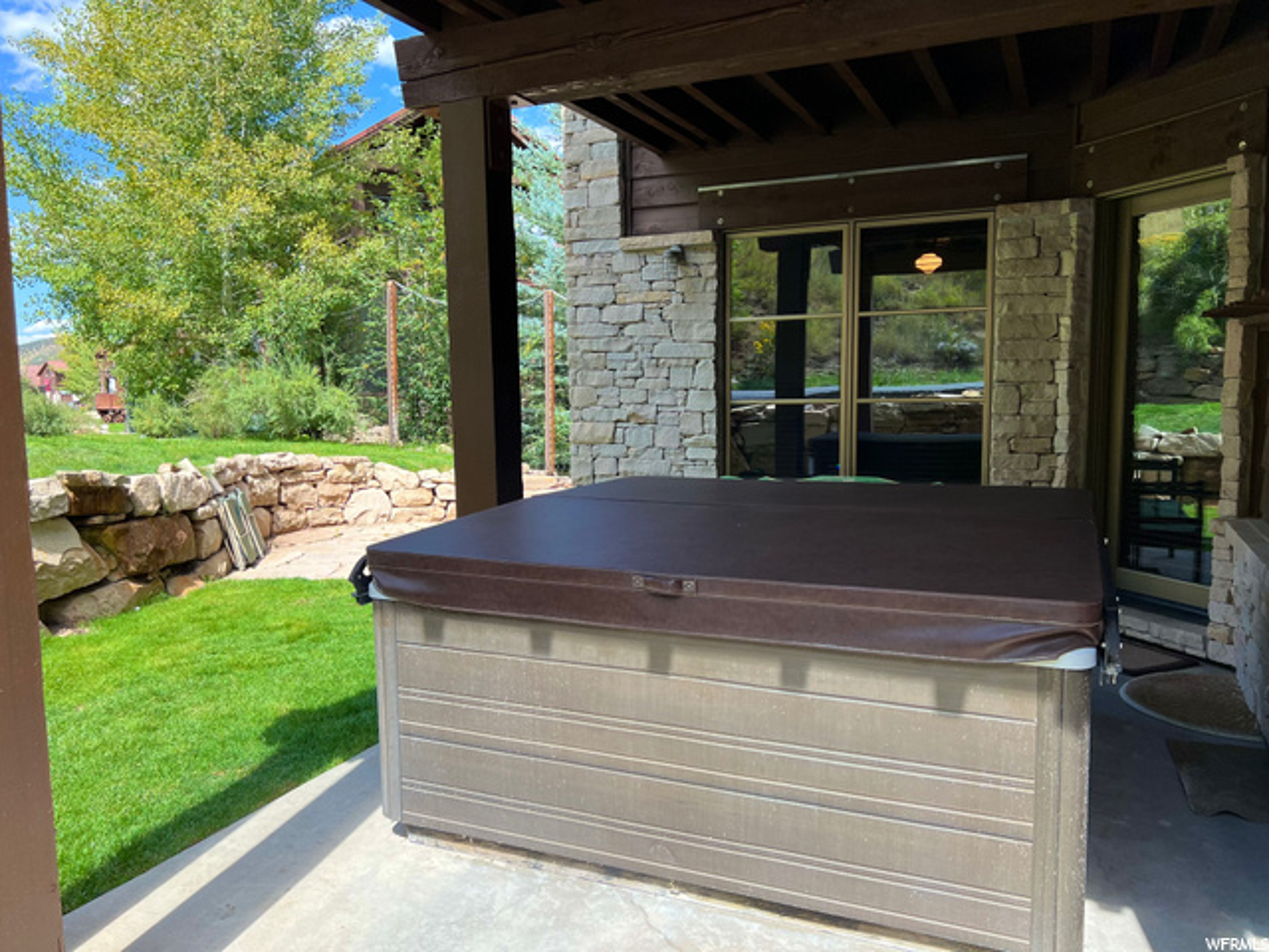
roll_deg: +1.0
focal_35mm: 26
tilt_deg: -5.8
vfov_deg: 53.1
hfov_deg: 67.3
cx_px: 634
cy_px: 476
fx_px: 953
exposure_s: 1/949
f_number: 1.5
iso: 50
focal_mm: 5.7
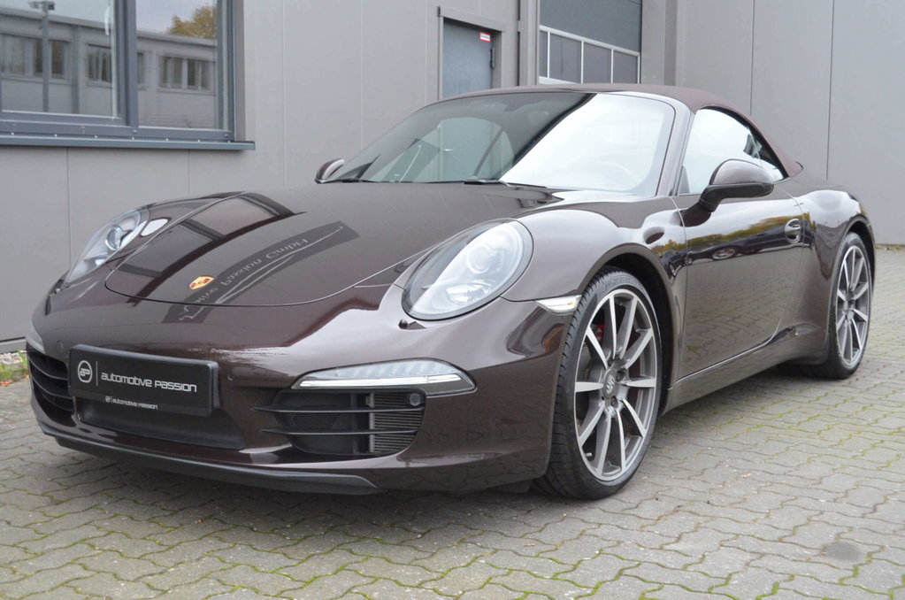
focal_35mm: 48
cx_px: 452
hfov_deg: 41.2
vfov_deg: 28.0
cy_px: 300
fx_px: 1204
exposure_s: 1/30
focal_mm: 32
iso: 2000
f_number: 4.8
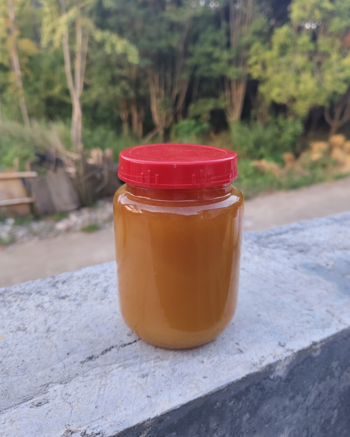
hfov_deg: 53.2
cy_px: 213
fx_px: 350
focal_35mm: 27
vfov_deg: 64.1
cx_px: 182
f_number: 1.88
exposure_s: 1/100
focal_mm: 5.56
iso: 1069
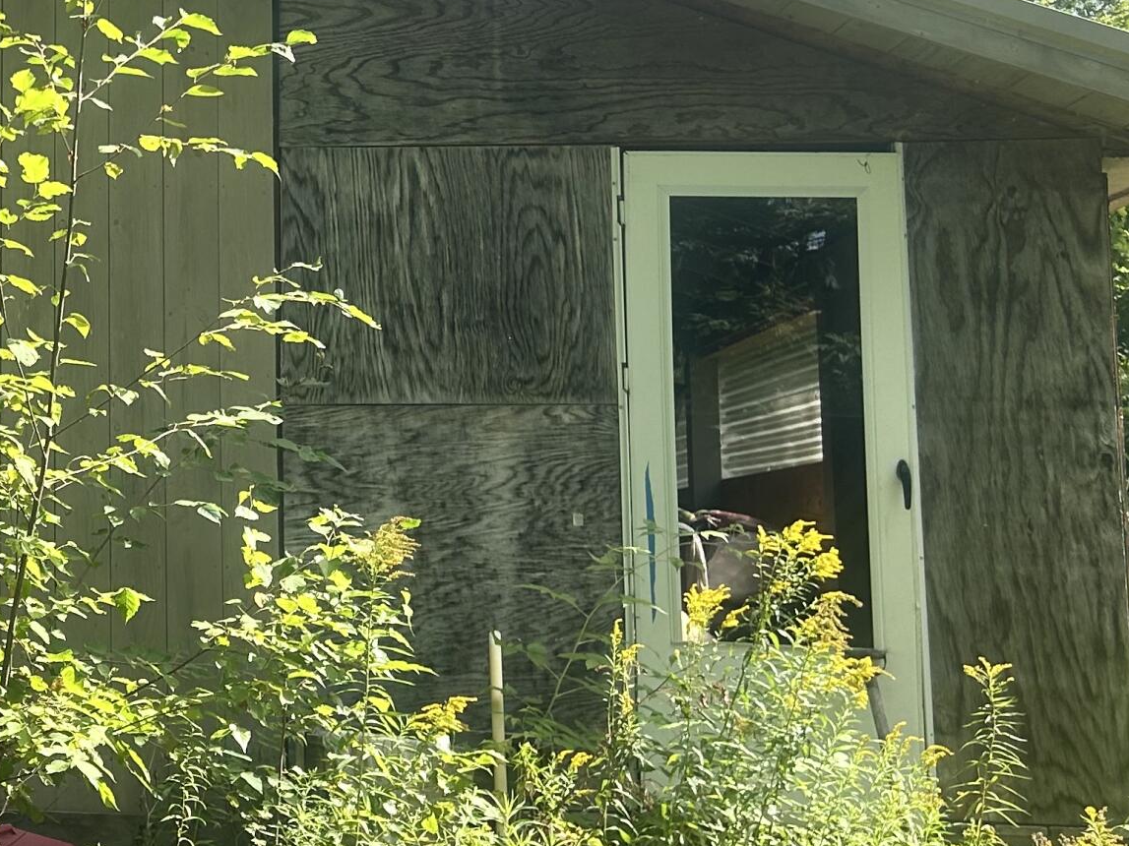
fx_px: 2218
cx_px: -157
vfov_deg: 21.6
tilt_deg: +7.4
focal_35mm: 68
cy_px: 304
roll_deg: +0.1
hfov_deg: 26.1
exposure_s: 1/1209
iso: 50
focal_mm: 5.7
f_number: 1.5
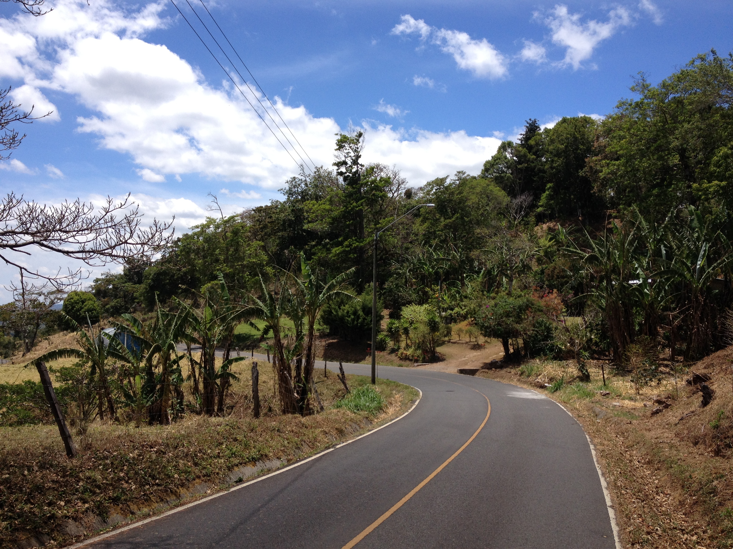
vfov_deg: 40.7
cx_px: 366
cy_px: 274
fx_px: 741
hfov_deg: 52.6
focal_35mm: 35
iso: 50
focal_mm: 4.28
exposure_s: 1/1672
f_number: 2.4
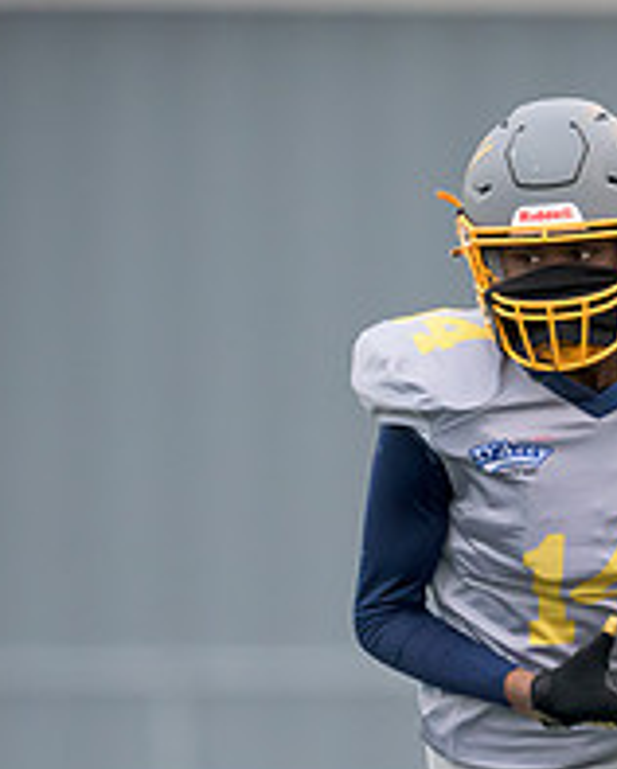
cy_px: 790
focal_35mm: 2186
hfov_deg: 0.7
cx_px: 409
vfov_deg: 0.9
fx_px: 49821
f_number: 4
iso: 2000
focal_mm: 500
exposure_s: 1/2000
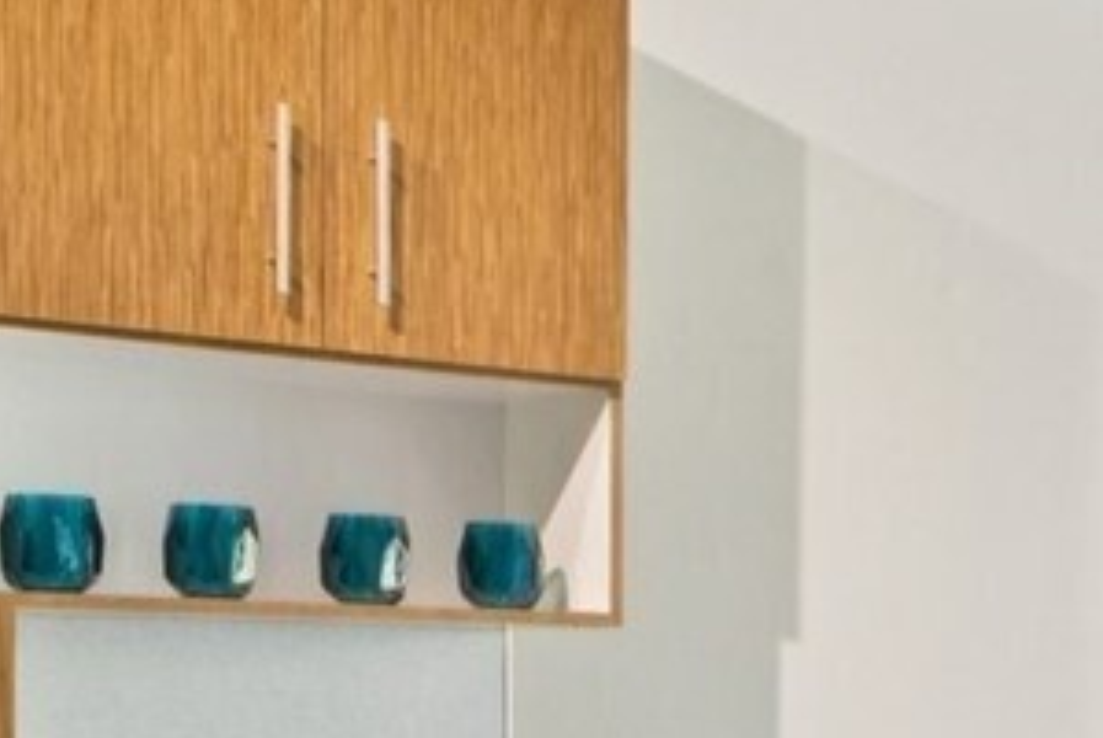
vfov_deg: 15.8
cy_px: 710
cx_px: 1887
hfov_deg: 19.2
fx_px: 2607
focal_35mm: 85
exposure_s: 1/8
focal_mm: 10
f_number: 9
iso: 250
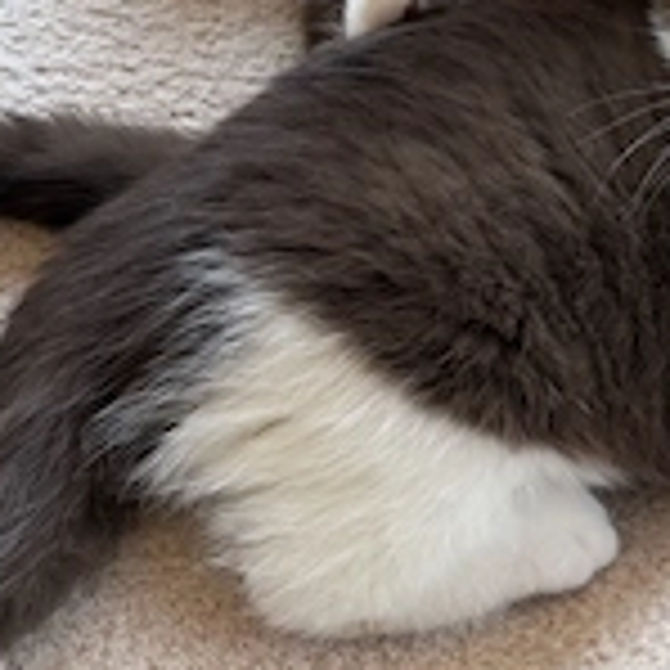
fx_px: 1248
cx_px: 535
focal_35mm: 57
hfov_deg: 29.4
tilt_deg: -52.5
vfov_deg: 28.0
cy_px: -18
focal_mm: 6.76
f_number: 1.78
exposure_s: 1/121
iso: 80
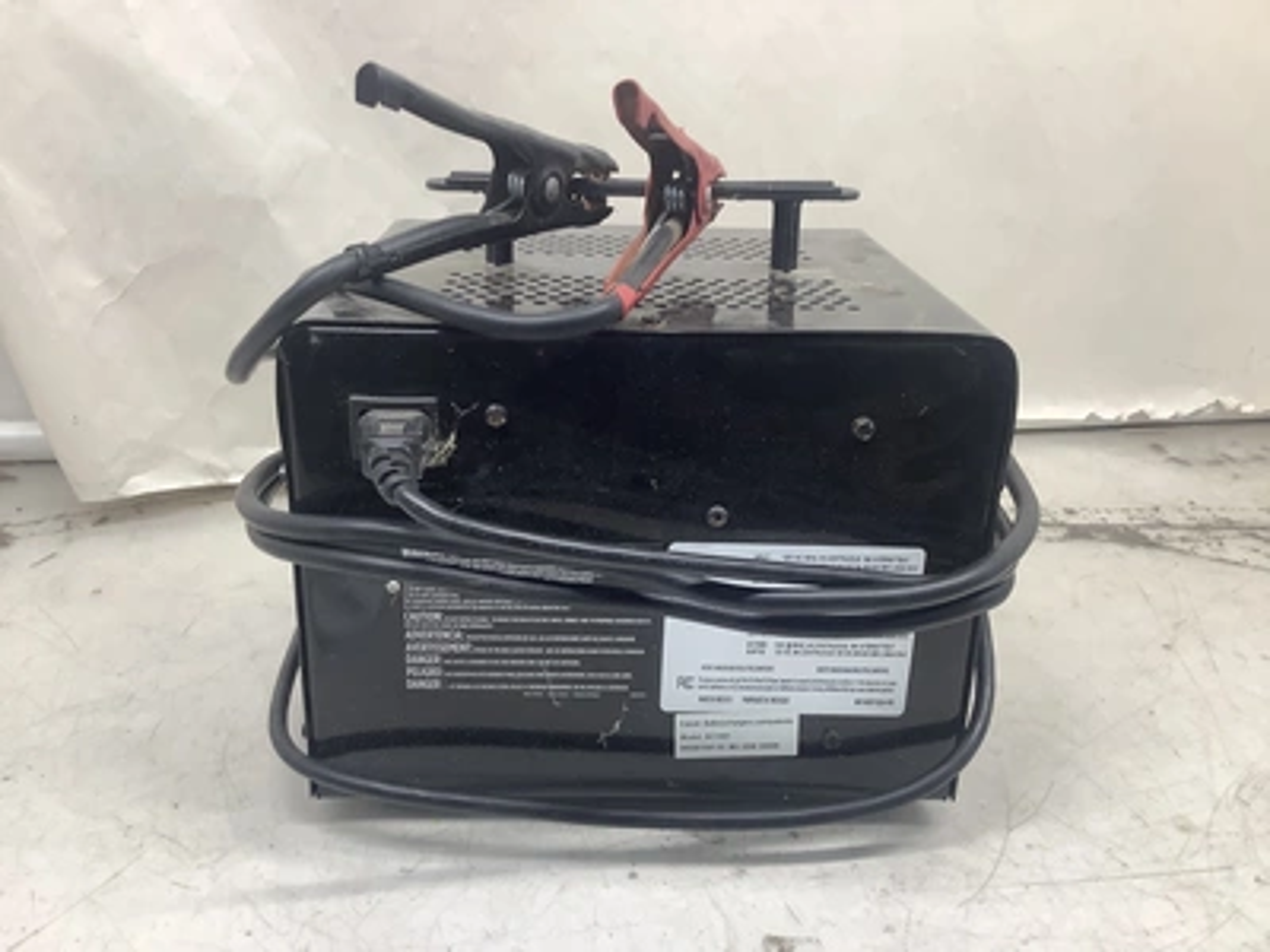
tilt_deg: -21.5
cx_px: 635
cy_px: 476
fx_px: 1137
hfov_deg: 58.4
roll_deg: -2.1
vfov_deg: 45.4
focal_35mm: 31
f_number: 2.4
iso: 64
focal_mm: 3.3
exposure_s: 1/60
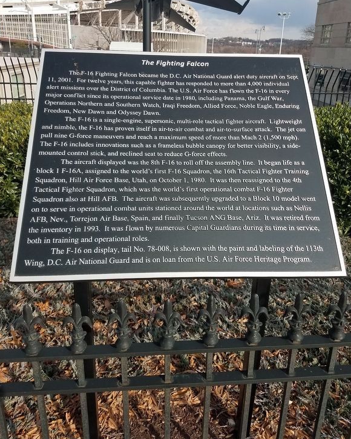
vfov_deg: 62.1
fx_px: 364
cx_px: 177
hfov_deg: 51.5
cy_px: 197
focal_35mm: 28
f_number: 1.7
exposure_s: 1/1292
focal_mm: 4.2
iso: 40
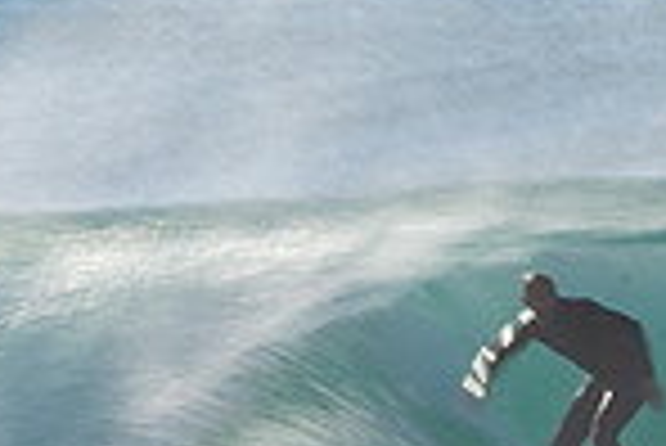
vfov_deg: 0.5
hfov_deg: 0.7
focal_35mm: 2931
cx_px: 662
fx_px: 54276
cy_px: 552
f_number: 32
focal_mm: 500
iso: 100
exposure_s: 1/25
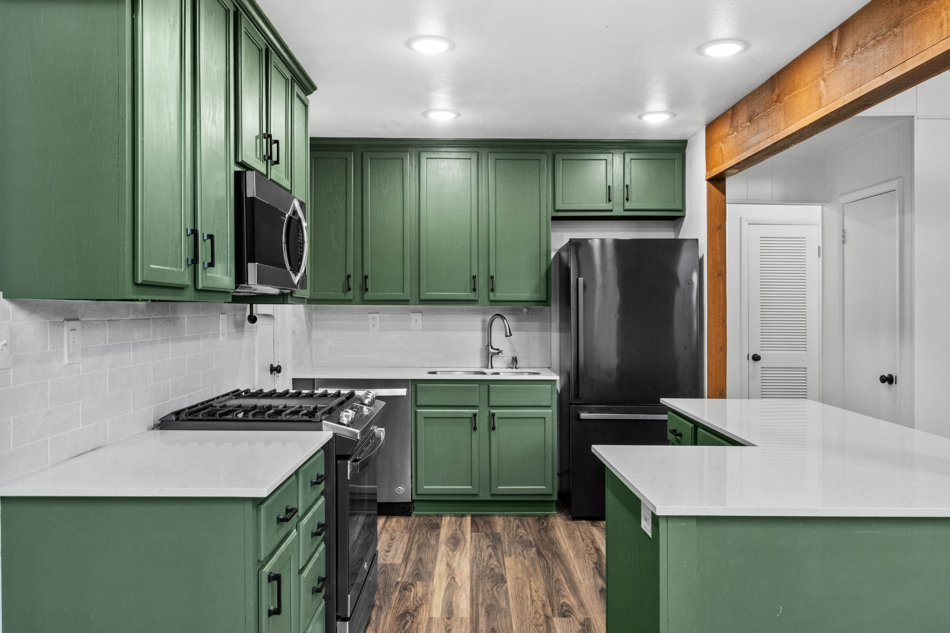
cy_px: 316
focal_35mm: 26
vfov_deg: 49.6
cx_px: 475
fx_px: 686
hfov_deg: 69.4
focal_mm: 17.4
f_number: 8
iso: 1000
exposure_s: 1/8
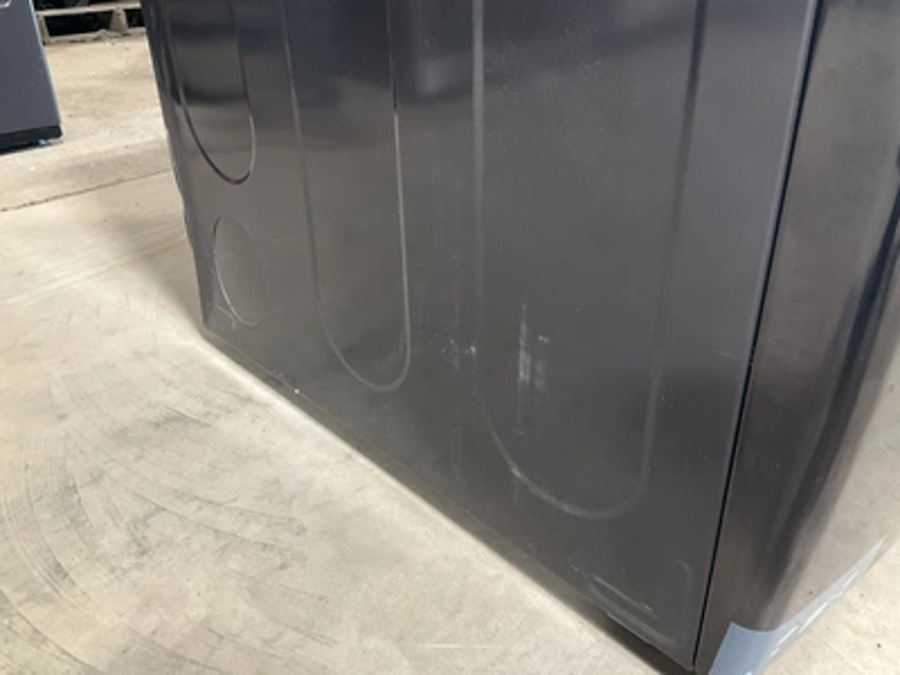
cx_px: 450
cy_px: 338
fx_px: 754
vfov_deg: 48.2
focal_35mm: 29
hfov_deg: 61.7
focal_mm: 3
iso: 250
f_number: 1.8
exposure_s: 1/40
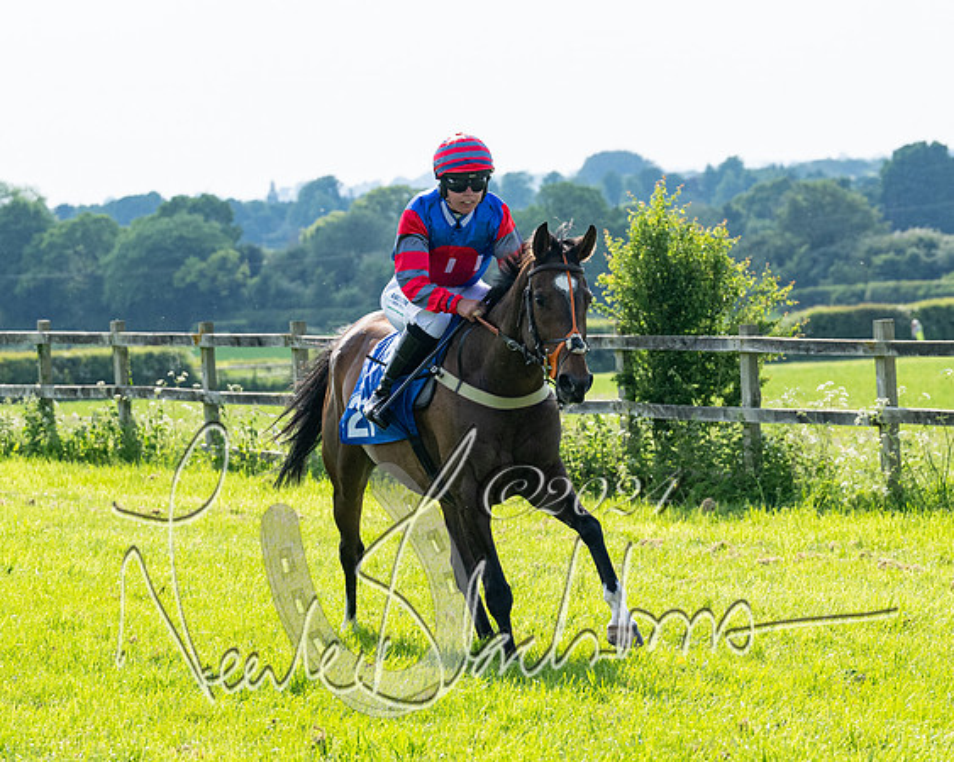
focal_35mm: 235
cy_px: 303
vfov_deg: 6.6
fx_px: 6633
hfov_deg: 8.2
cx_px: 297
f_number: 5
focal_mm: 100
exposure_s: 1/2000
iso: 400
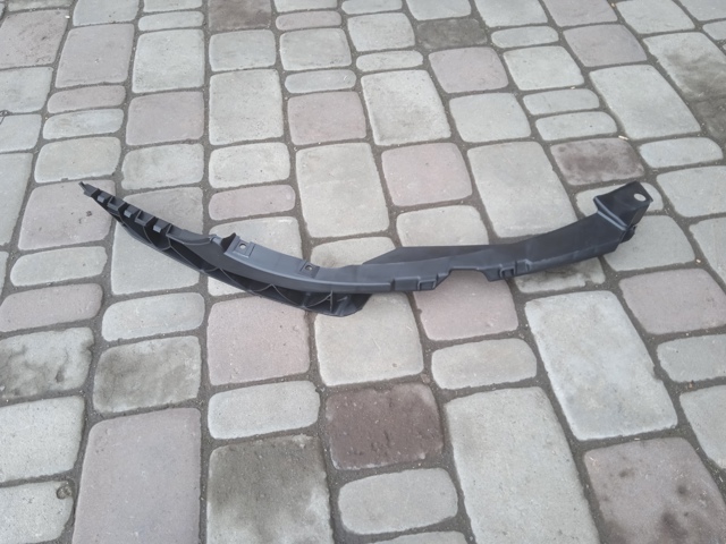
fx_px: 587
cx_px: 363
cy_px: 272
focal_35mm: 28
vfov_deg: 49.7
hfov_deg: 63.4
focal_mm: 3.43
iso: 113
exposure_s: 1/104
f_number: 2.2
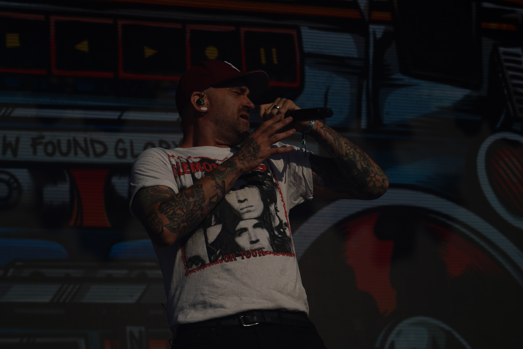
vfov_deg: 13.0
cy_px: 174
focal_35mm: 105
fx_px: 1525
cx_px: 262
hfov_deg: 19.5
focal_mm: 105
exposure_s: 1/2000
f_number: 8
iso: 100
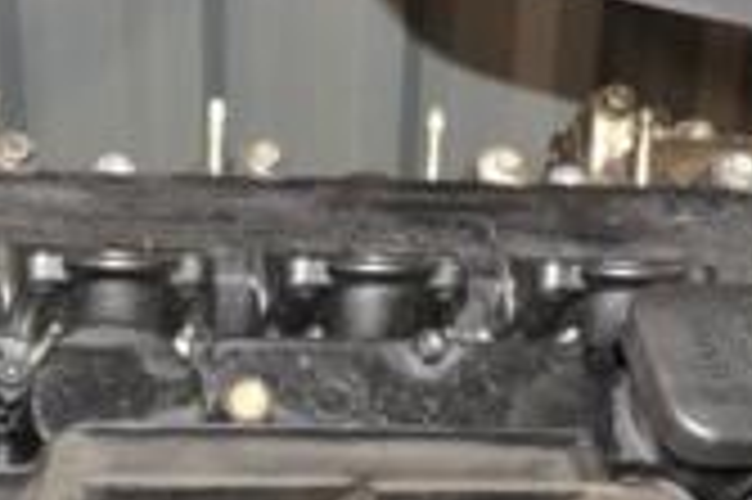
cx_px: 9
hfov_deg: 20.4
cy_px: 338
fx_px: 2024
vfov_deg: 14.1
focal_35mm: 97
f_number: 5
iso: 800
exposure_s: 1/60
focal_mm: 18
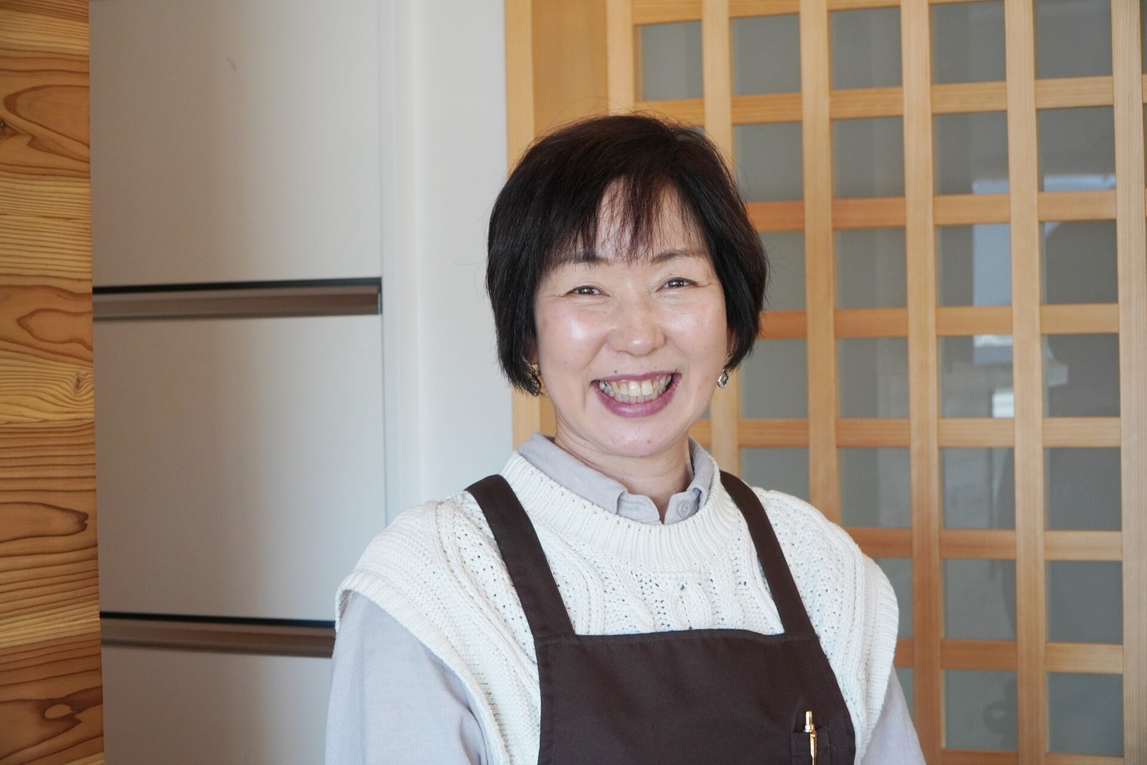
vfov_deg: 20.2
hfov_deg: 29.9
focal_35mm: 68
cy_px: 382
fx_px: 2150
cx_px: 574
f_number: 5.6
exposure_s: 1/80
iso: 800
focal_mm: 45
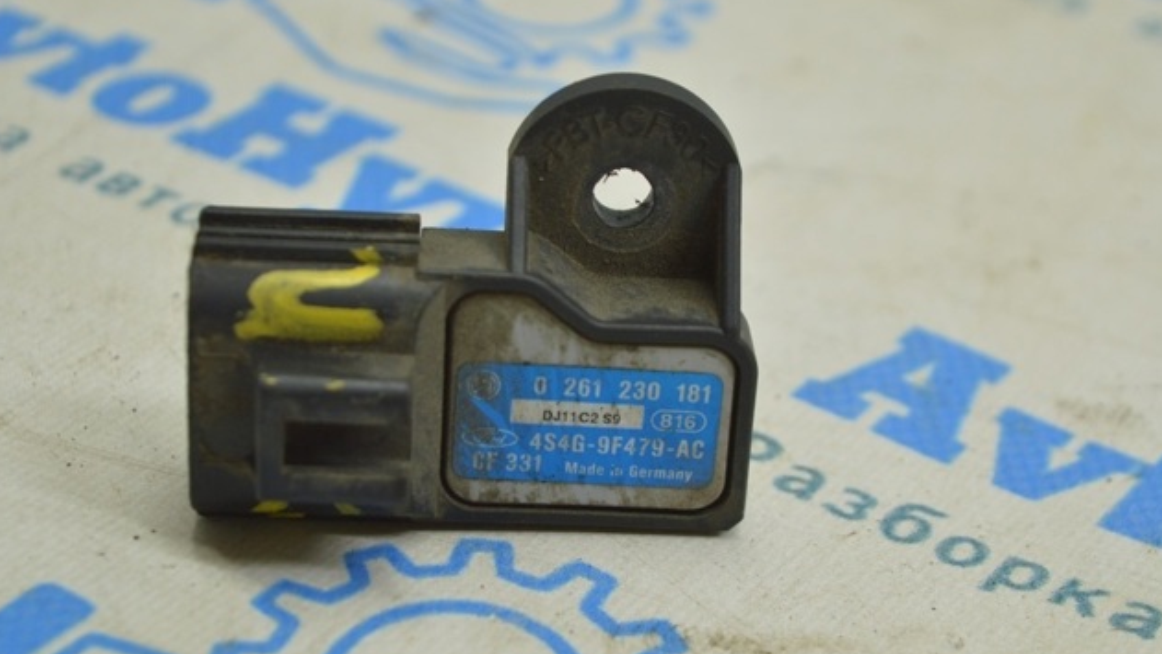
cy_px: 336
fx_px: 2697
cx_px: 582
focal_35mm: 88
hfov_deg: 24.3
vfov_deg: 13.8
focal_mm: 55
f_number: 5.6
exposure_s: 1/20
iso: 400
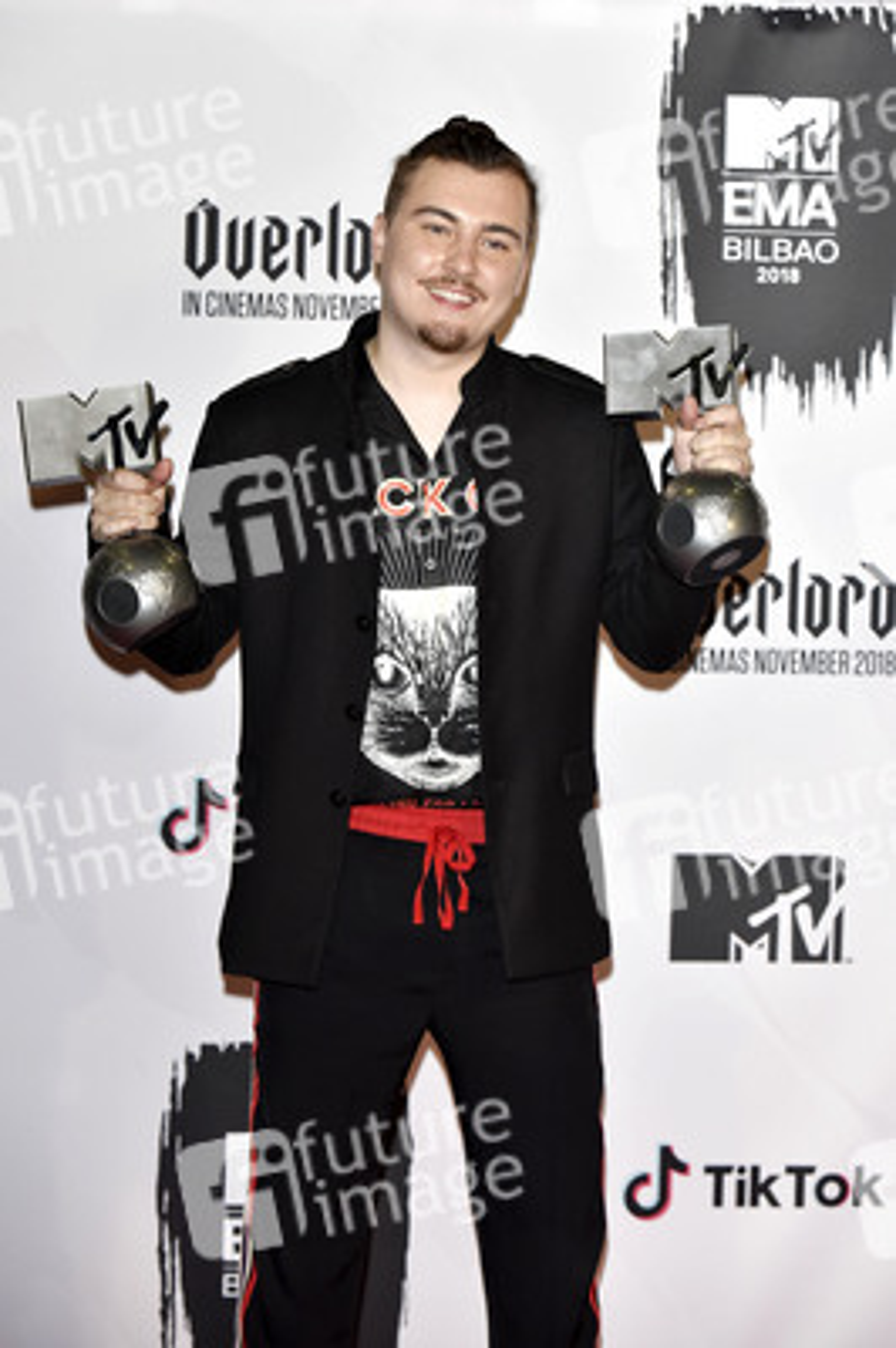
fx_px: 4487
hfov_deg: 11.4
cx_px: 448
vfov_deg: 17.1
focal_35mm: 120
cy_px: 674
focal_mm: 120
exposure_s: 1/250
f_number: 5
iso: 2000
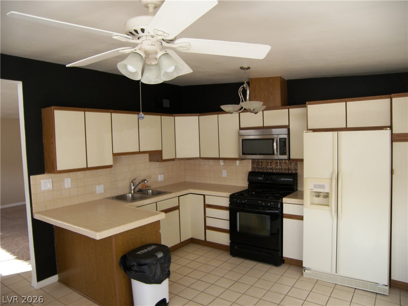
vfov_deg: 56.8
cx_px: 204
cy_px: 153
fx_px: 283
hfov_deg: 71.6
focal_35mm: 24
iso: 50
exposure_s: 1/80
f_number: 2.8
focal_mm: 5
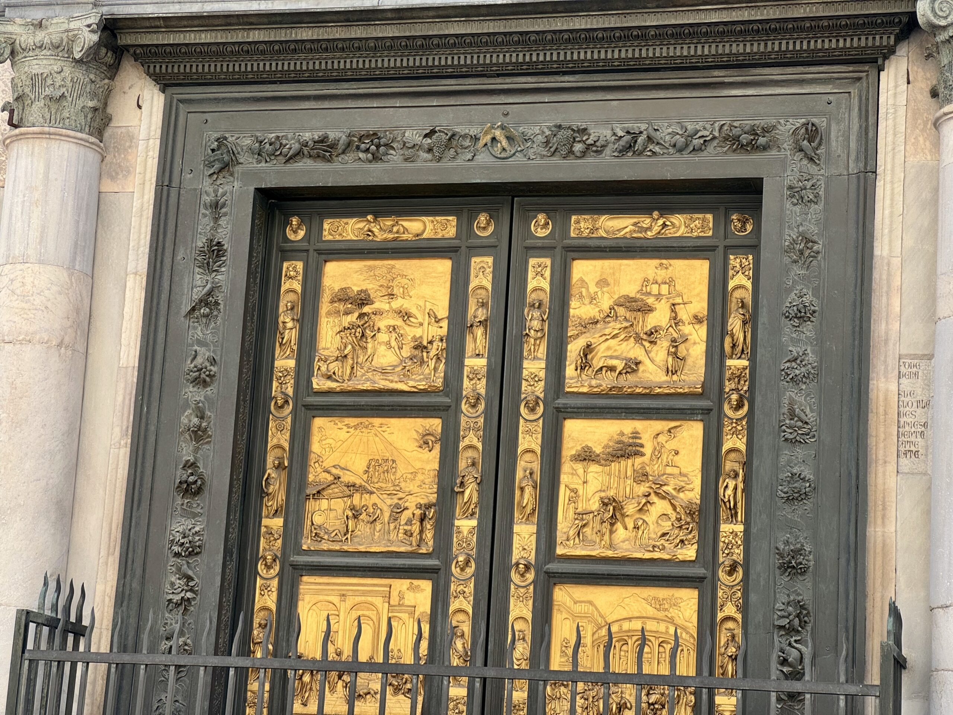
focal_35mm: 77
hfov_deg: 25.3
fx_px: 2120
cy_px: 358
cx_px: 476
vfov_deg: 19.1
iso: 25
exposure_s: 1/217
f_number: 2.8
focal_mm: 9
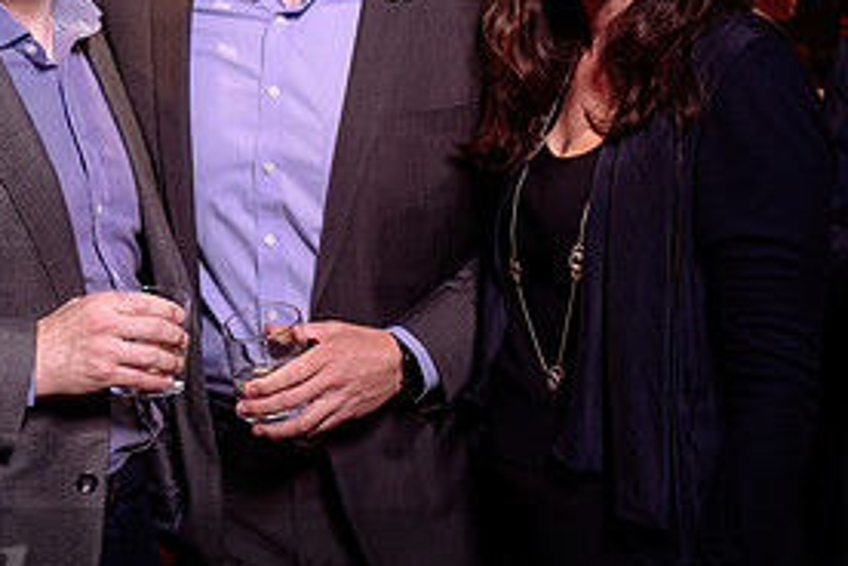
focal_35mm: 65
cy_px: 143
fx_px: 1531
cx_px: 398
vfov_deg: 20.8
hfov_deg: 31.0
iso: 800
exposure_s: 1/80
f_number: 4
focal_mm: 28.5
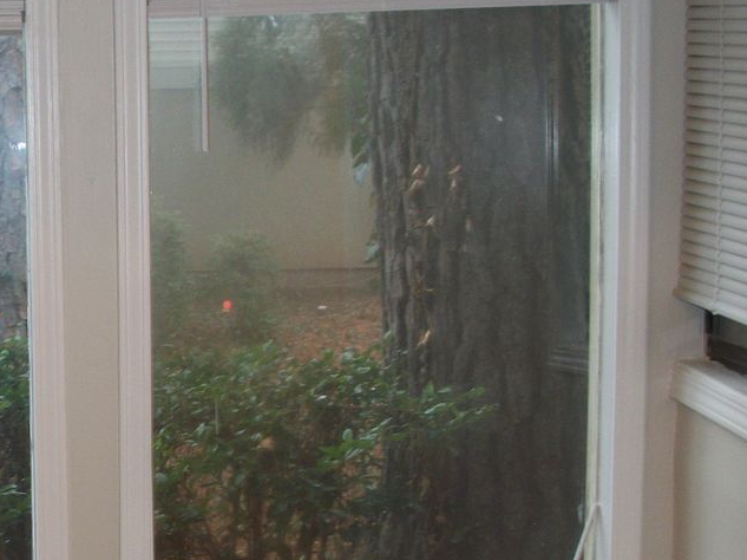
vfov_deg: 17.7
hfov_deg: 22.9
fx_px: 1790
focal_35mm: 83
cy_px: 387
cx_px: 48
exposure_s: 1/40
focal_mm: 6.3
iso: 80
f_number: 3.1
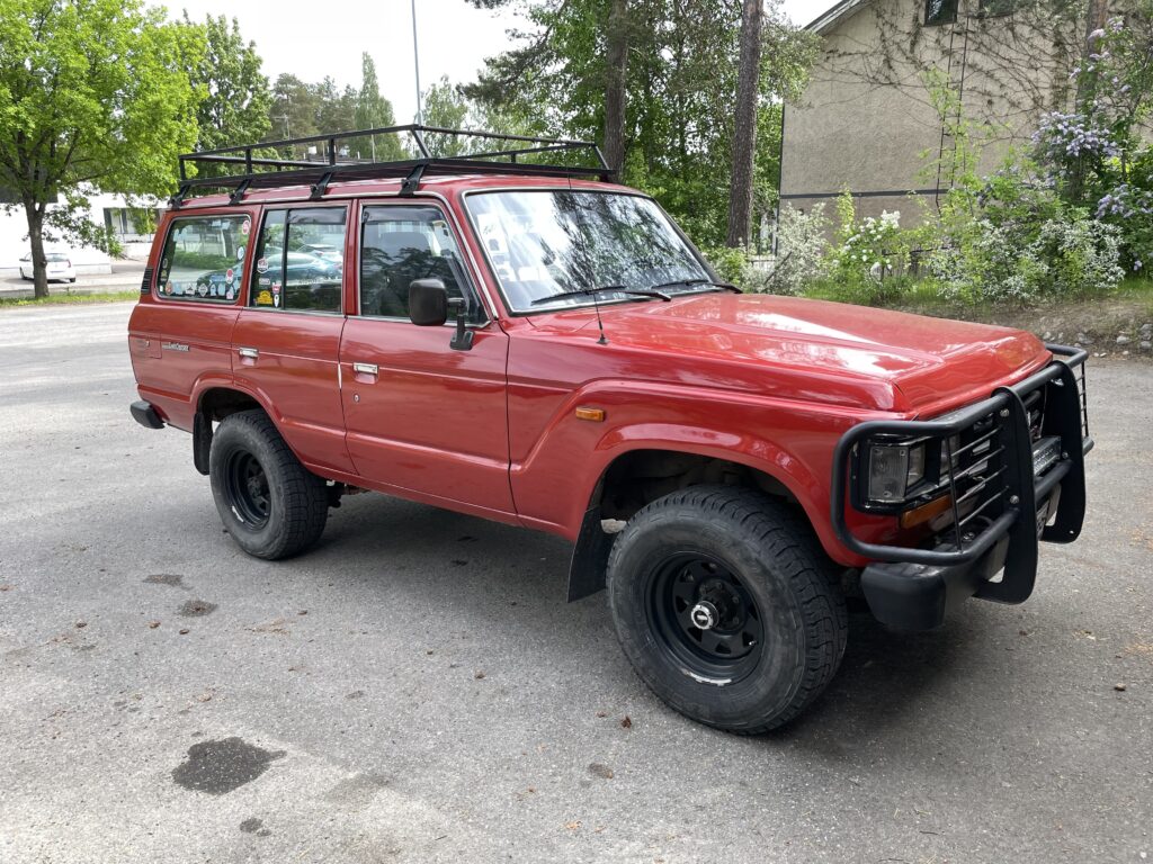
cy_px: 432
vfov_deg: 53.1
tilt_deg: -12.1
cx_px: 576
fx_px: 866
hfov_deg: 67.3
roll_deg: +0.2
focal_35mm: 26
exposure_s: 1/725
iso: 32
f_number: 1.6
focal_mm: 4.2
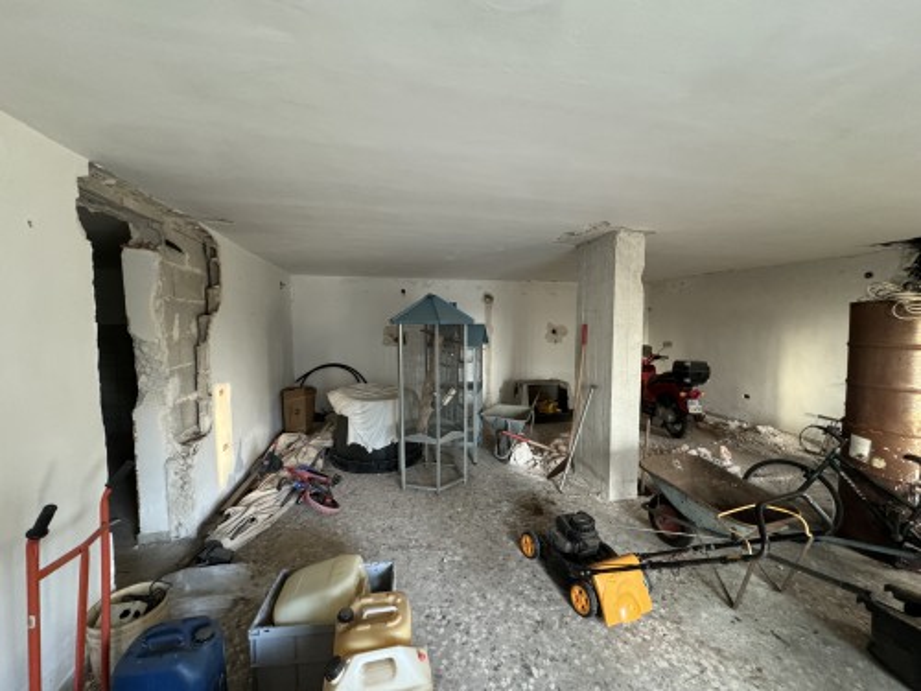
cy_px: 346
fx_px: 372
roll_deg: +1.1
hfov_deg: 102.1
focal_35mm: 14
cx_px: 460
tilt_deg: -3.6
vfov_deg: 85.7
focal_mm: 2.22
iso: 640
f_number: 2.2
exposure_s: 1/60
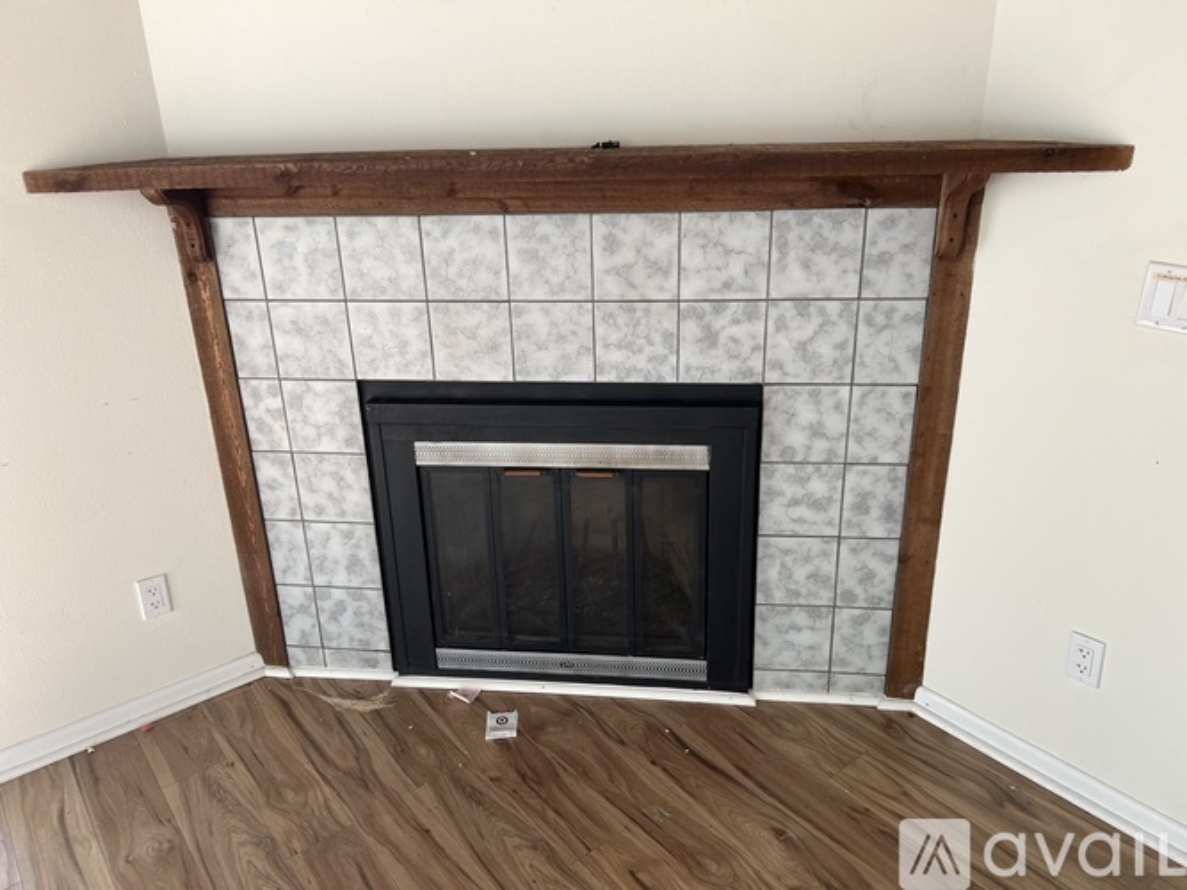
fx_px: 891
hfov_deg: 67.3
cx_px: 594
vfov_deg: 53.0
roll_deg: +2.2
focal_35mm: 26
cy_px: 445
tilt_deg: -20.9
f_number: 1.5
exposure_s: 1/121
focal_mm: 5.7
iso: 40
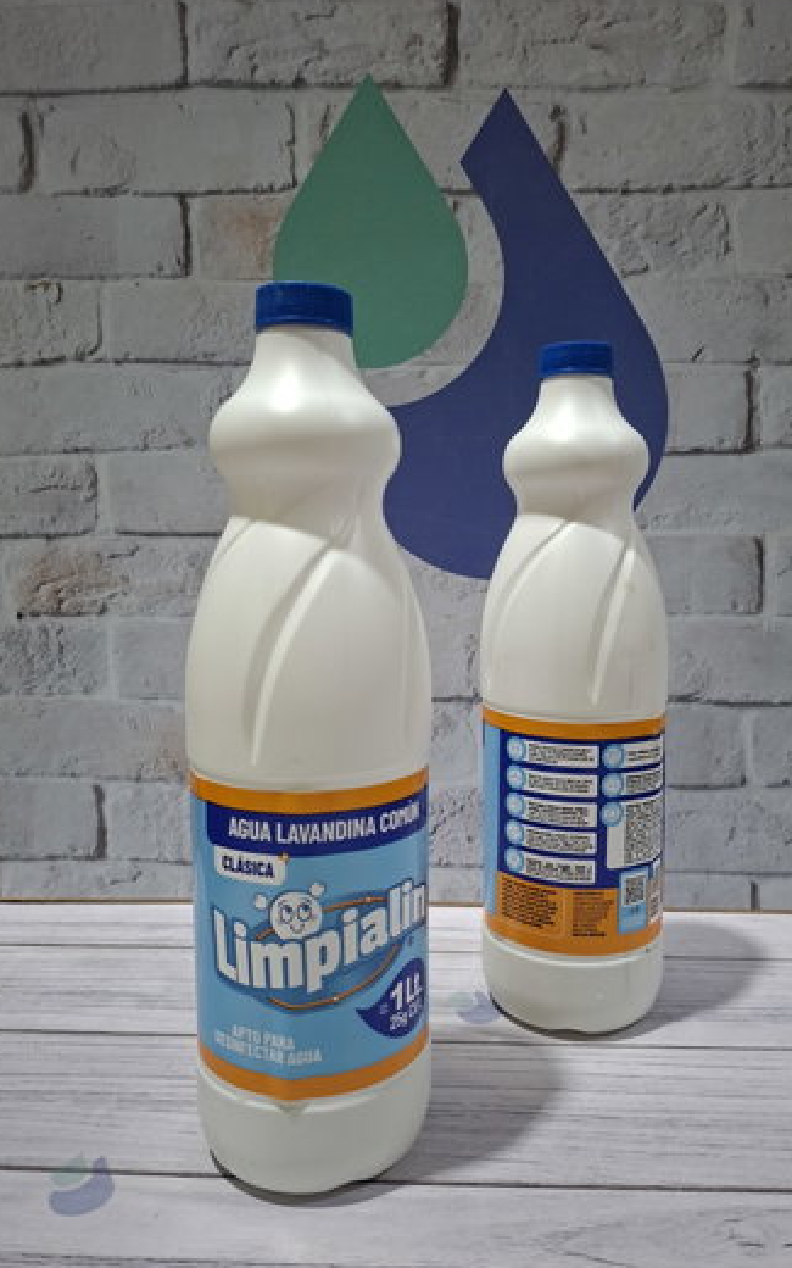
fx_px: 863
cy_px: 638
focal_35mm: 25
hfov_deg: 49.2
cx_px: 431
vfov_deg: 72.5
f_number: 1.8
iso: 250
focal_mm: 5.54
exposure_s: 1/30
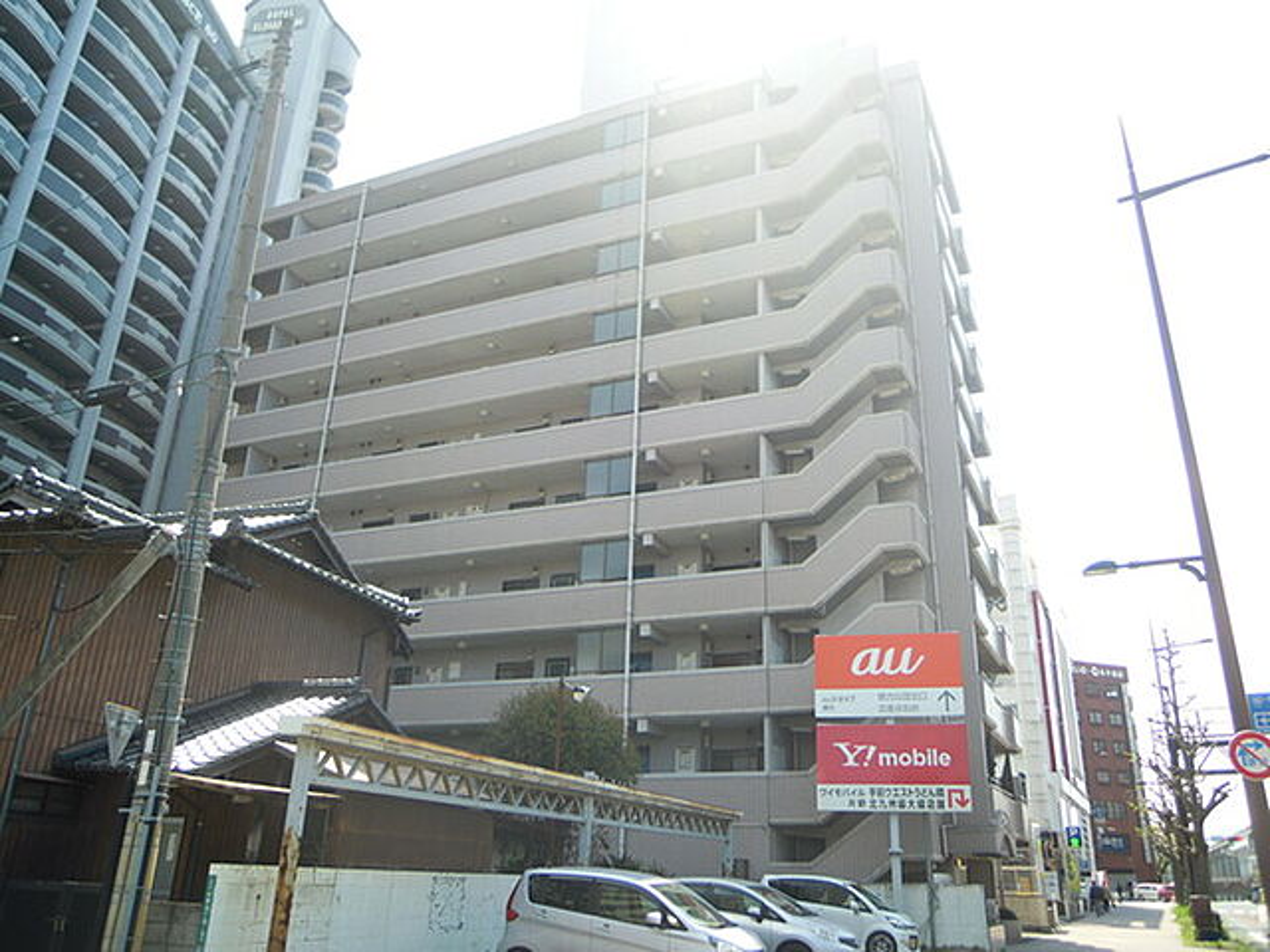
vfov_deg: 49.7
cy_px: 476
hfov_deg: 63.4
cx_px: 635
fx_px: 1027
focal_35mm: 28
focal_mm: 5
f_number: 2.7
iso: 100
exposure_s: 1/500
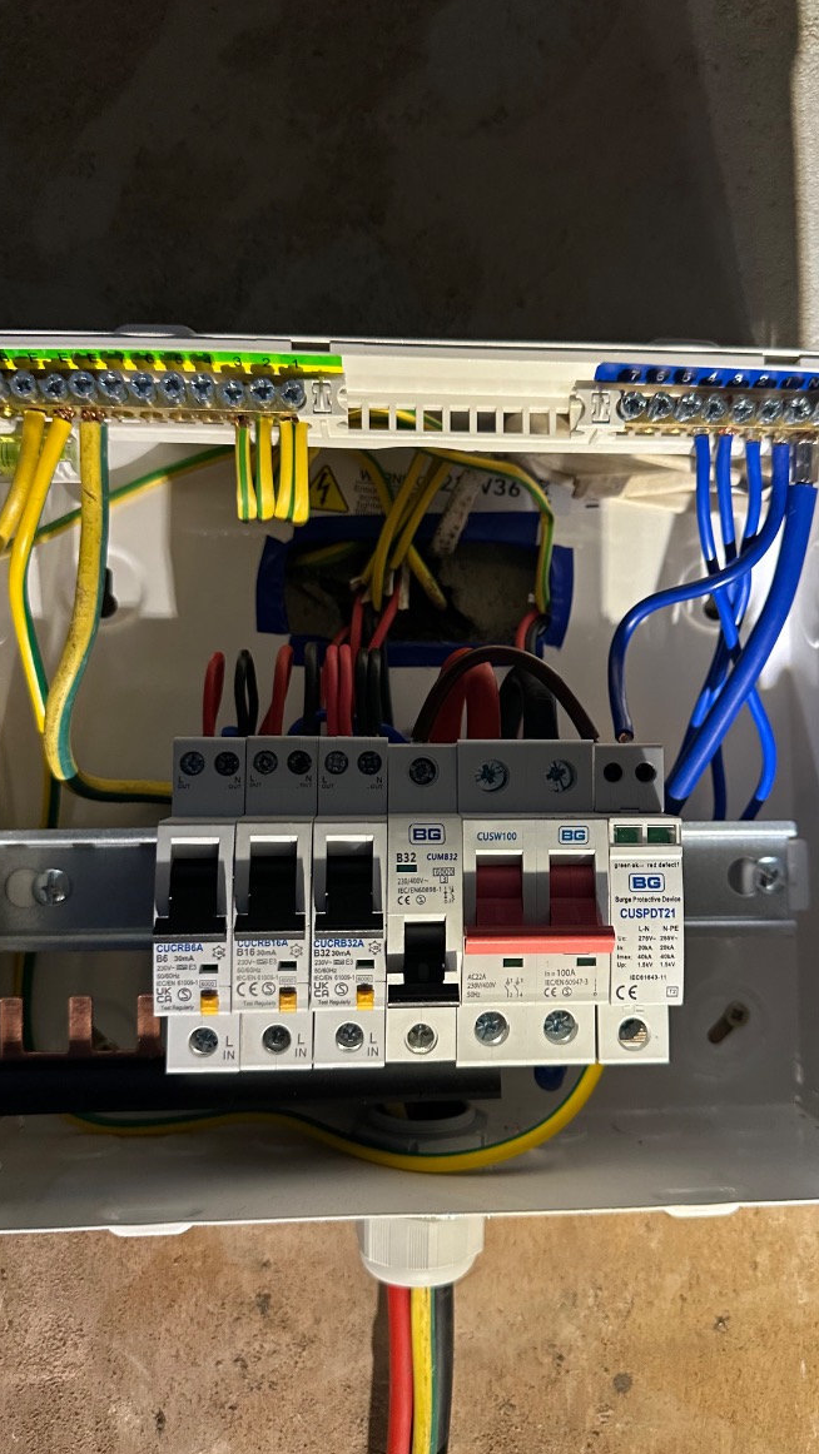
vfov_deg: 69.8
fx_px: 1042
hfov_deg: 42.8
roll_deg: -1.2
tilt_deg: +5.6
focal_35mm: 27
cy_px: 707
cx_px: 471
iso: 400
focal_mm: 6.86
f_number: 1.78
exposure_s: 1/60
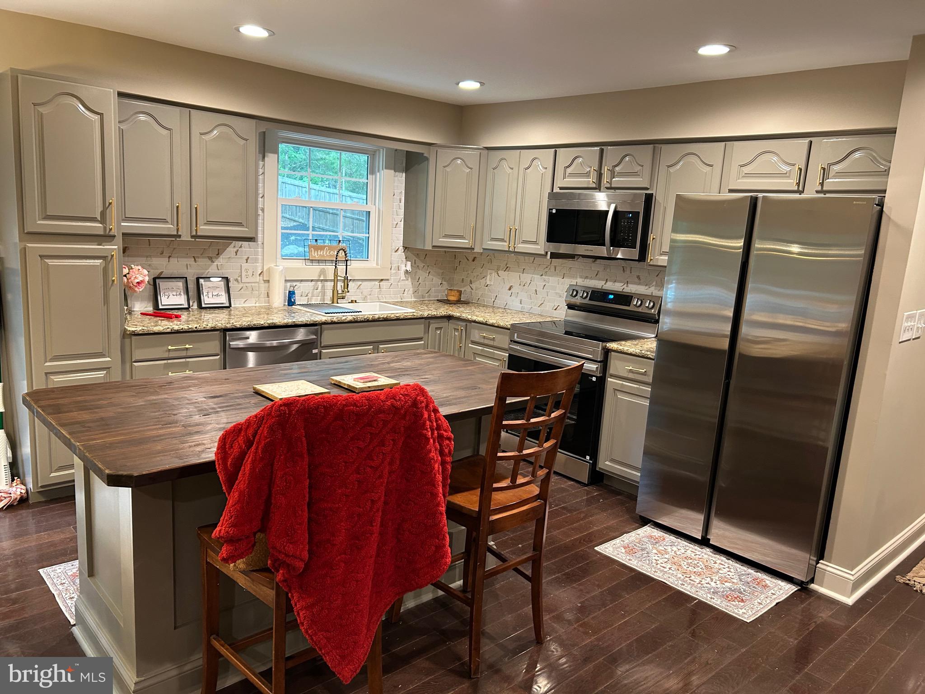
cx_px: 462
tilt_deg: -11.2
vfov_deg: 53.1
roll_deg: -3.1
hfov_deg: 67.3
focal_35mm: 26
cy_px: 347
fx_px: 695
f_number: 1.5
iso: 200
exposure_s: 1/60
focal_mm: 5.7
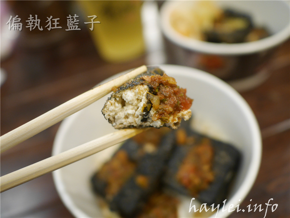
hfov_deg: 60.0
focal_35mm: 30
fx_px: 251
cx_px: 145
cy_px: 109
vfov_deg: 46.8
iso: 640
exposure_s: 1/60
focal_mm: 15
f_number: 1.7
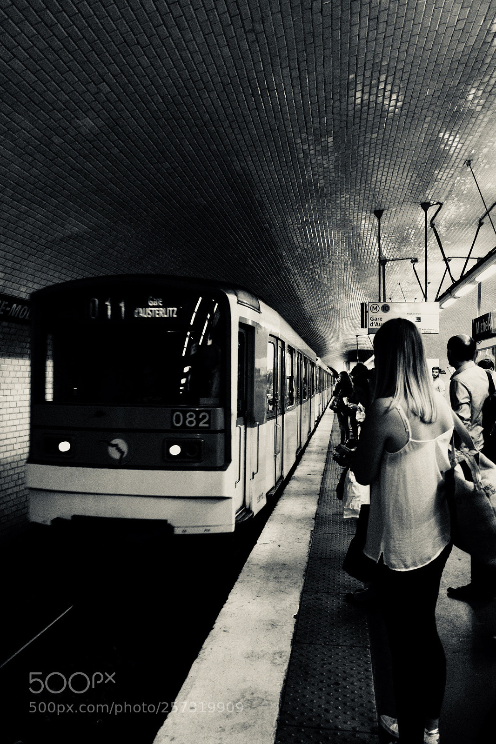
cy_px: 372
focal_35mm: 29
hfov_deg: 44.9
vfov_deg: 63.7
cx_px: 248
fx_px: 600
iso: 3200
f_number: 3.8
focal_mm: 19.2
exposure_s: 1/52
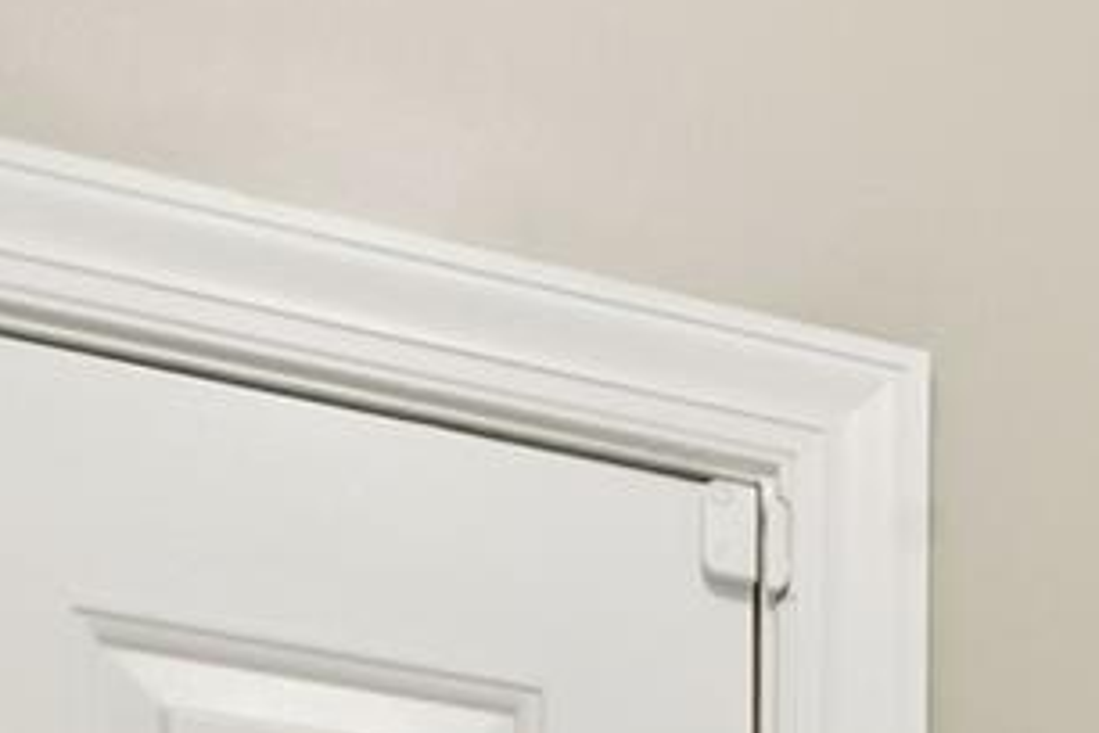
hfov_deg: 15.3
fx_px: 3389
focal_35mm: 111
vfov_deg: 10.2
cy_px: 1913
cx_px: 2123
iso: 100
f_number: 13
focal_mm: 16.6
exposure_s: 1.3
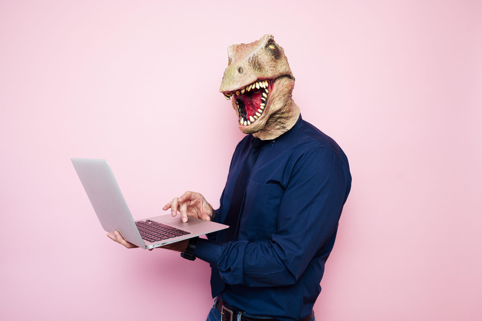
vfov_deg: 37.8
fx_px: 468
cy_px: 160
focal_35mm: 35
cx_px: 241
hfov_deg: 54.5
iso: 200
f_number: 4
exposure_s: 1/200
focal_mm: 35
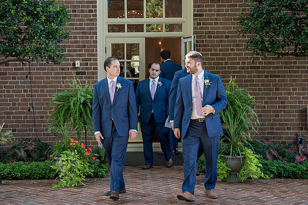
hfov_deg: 25.0
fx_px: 693
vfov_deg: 16.9
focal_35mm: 81
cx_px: 130
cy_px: 89
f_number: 4
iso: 200
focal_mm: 54
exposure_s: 1/200
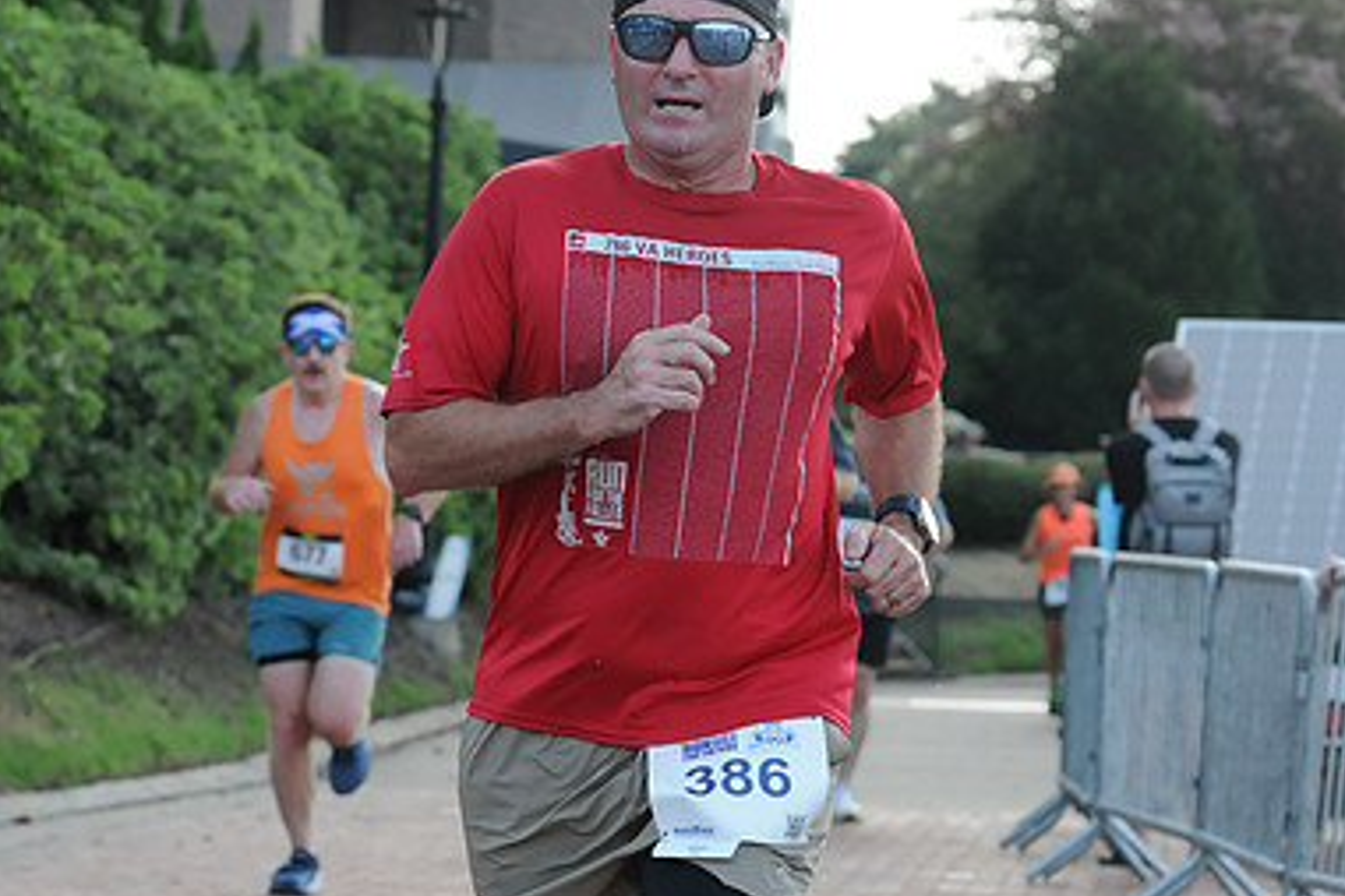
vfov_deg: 7.0
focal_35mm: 196
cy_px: 723
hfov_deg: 10.5
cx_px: 676
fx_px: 7322
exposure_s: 1/800
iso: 800
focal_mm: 86
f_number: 5
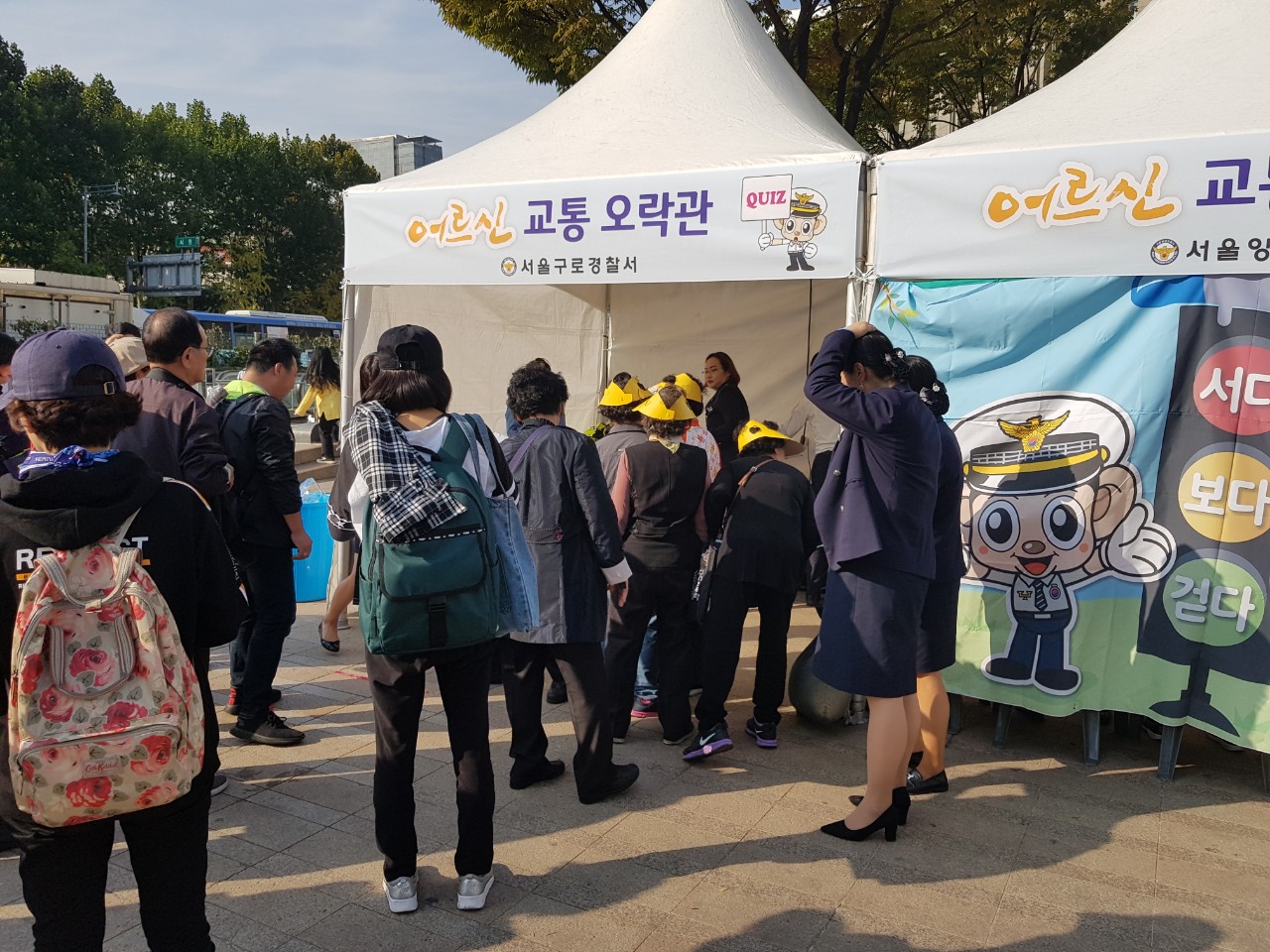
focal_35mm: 26
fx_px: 954
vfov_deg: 53.1
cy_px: 476
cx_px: 635
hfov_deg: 67.3
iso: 40
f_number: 1.7
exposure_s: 1/2500
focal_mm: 4.3
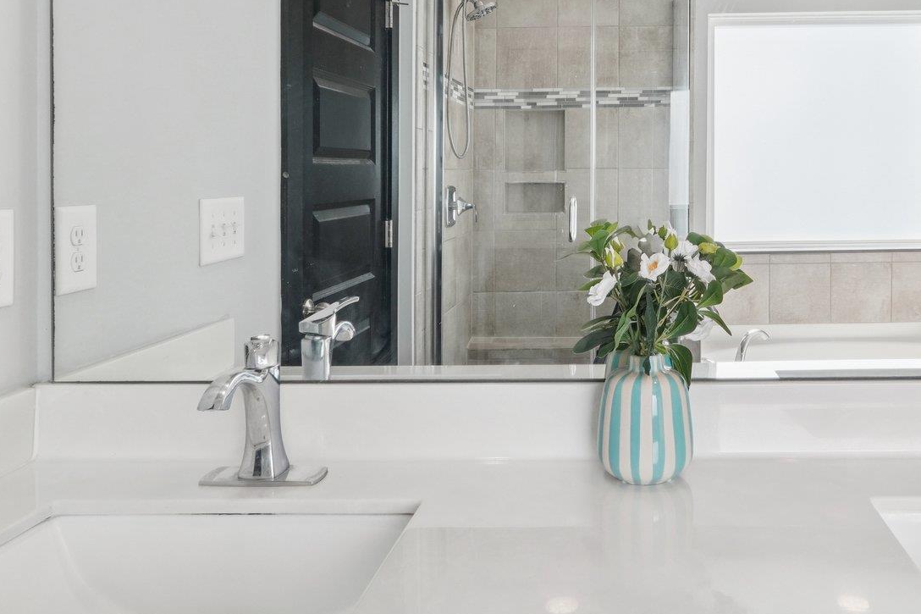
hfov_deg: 56.5
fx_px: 831
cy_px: 182
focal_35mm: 32
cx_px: 631
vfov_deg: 39.8
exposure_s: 1/30
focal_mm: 11.5
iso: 200
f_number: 8
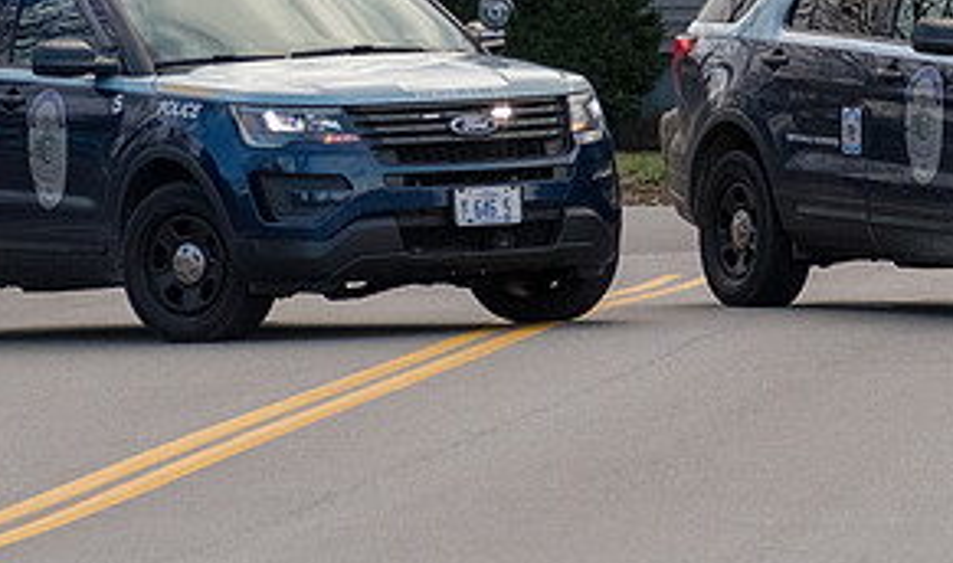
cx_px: 602
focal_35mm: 605
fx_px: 15478
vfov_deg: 2.1
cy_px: 87
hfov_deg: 3.5
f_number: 5
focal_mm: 116
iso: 1000
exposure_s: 1/3200
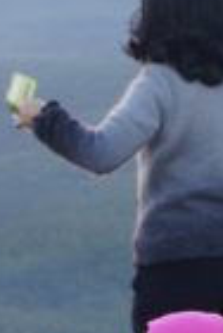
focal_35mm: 282
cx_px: 361
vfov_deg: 7.3
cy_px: 95
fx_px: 2607
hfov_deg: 4.9
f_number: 4
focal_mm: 22
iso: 100
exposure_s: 1/60
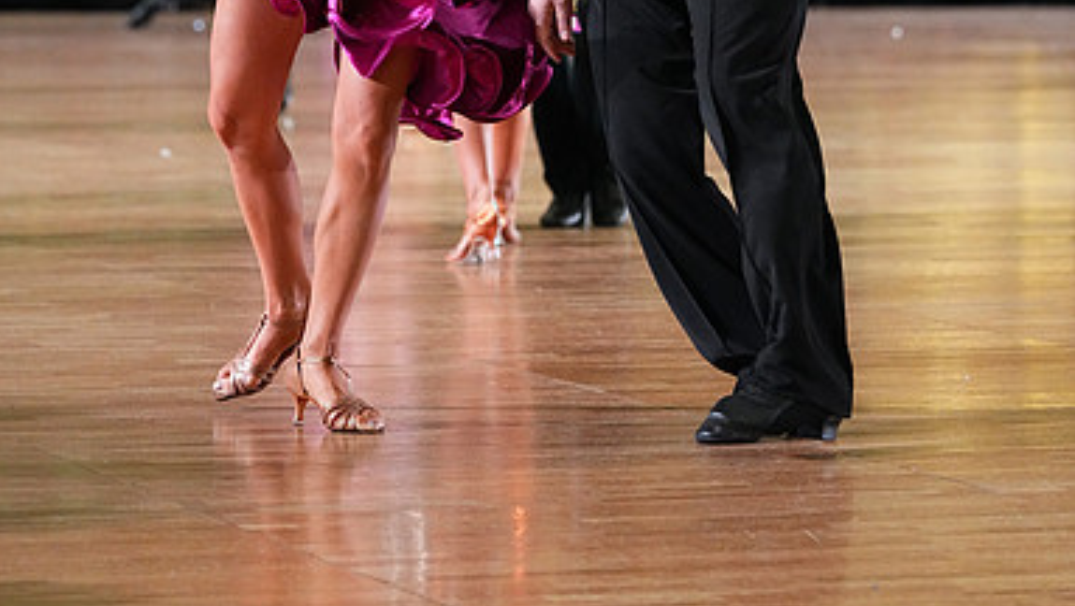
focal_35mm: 214
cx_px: 535
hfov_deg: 10.1
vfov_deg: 5.7
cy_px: -140
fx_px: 6104
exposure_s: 1/400
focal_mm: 135
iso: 8000
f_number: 4.5
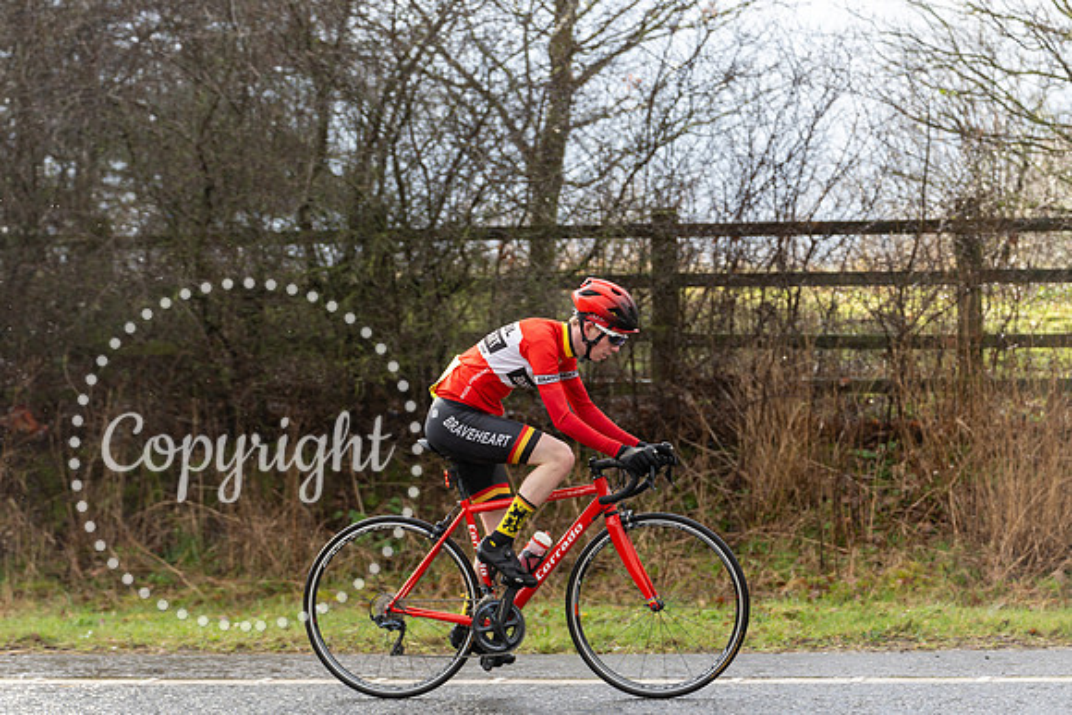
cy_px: 358
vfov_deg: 11.8
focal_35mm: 116
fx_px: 3455
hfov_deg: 17.6
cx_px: 536
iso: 320
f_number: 3.5
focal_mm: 116
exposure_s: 1/1000
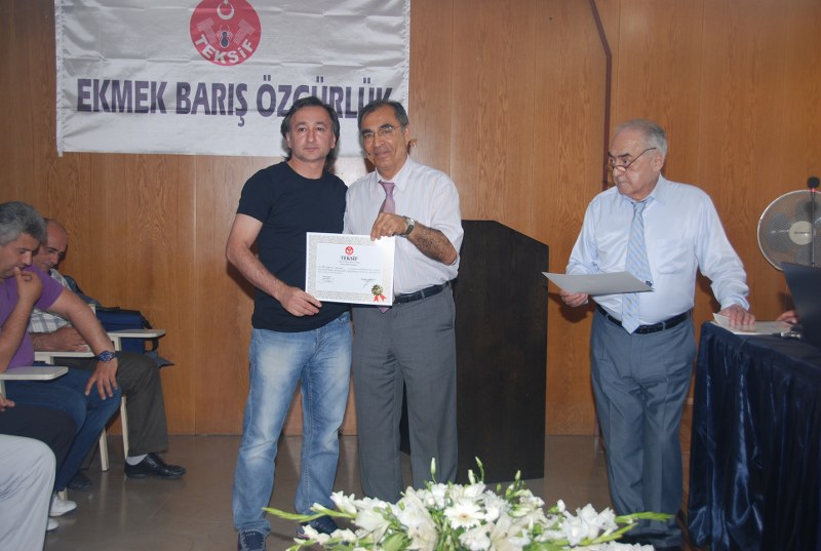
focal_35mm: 44
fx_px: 994
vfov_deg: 31.0
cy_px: 276
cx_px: 410
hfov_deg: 44.9
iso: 200
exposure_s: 1/60
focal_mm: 29
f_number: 4.2
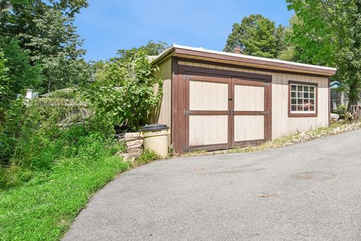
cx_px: 269
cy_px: 101
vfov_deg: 49.3
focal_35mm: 26
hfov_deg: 65.3
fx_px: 261
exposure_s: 1/125
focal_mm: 14
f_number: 7.1
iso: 160
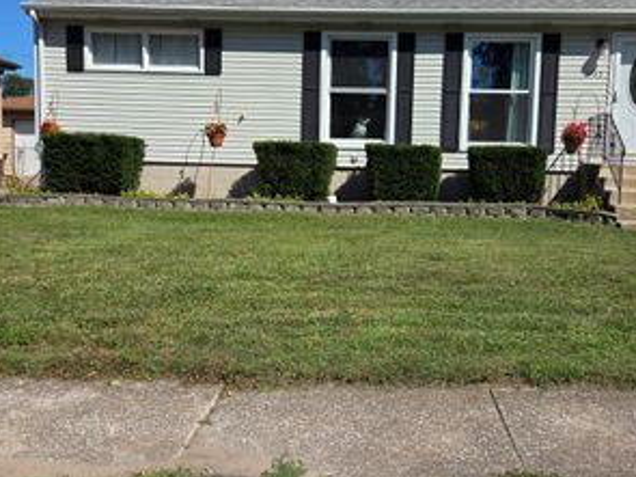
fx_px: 716
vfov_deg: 36.8
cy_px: 230
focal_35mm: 39
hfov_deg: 47.8
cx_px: 349
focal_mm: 5.4
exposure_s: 1/5862
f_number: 1.8
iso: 80
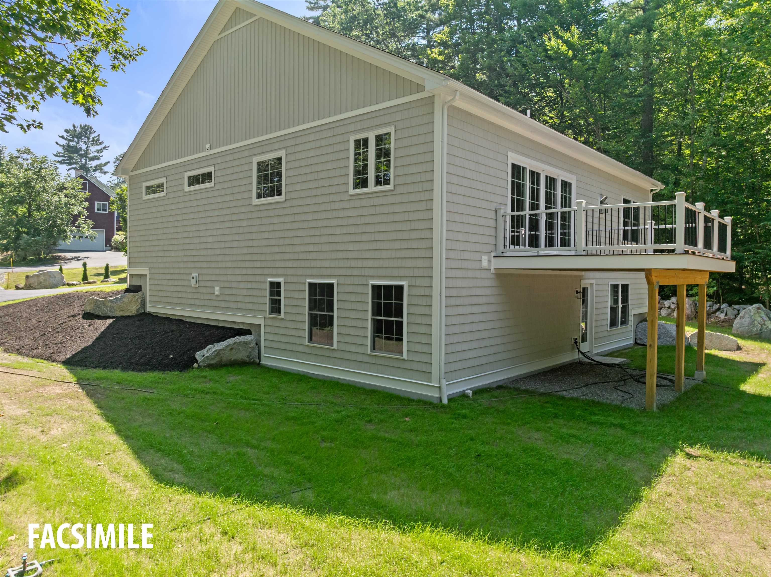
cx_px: 386
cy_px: 288
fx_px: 534
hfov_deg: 71.6
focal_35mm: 24
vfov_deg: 56.8
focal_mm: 12.29
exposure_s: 1/1600
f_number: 2.8
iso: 410
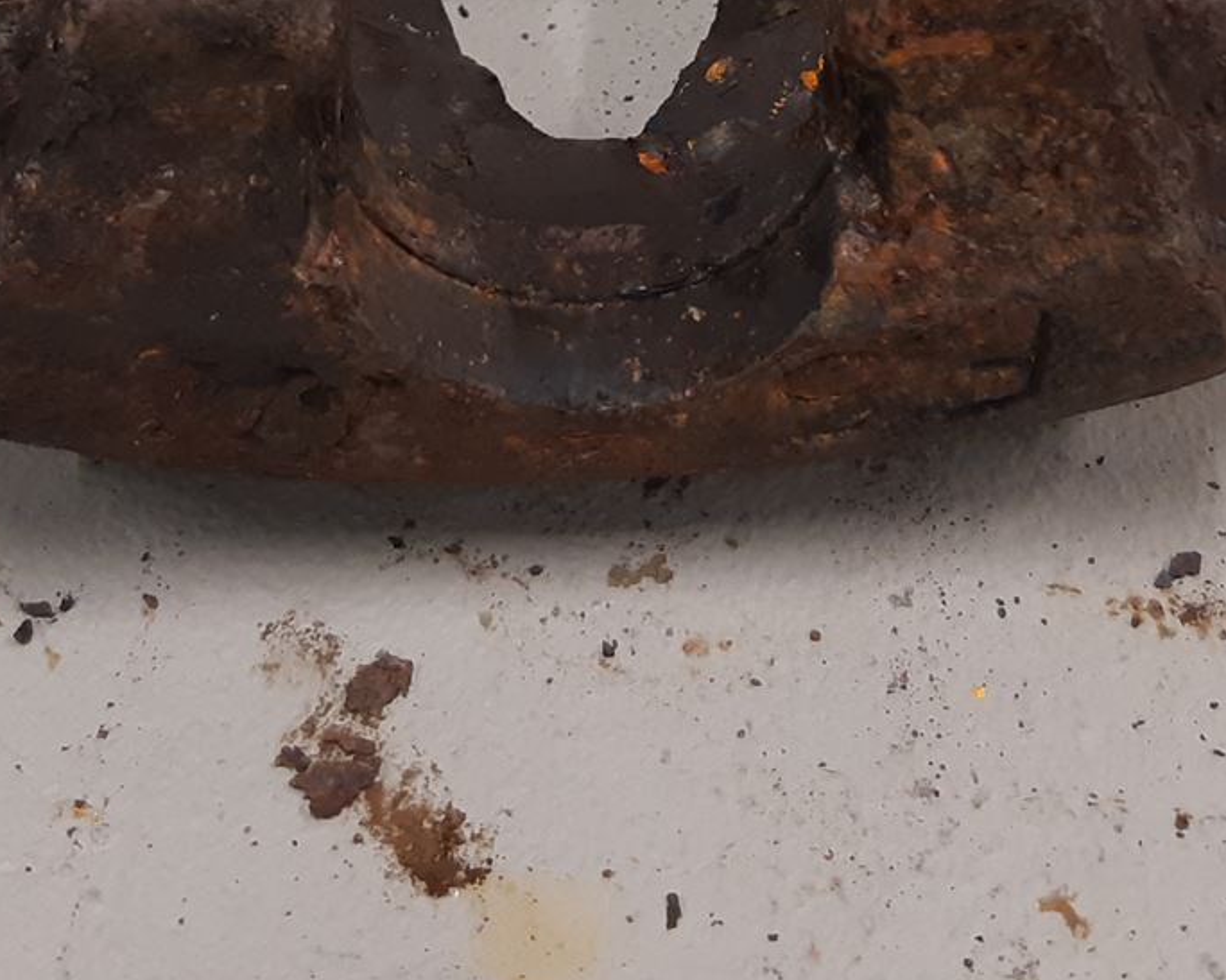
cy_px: -235
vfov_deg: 18.9
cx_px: 611
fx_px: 2757
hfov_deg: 25.1
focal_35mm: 76
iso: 125
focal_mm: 3.93
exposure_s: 1/50
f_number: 1.7
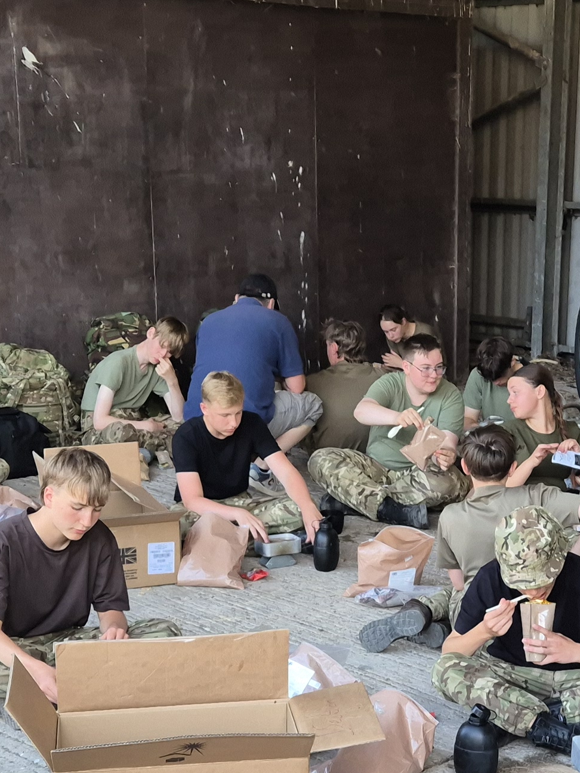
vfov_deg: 27.2
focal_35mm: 71
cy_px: 540
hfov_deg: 20.5
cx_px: 454
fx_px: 1586
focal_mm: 5.4
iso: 100
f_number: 1.8
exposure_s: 1/180
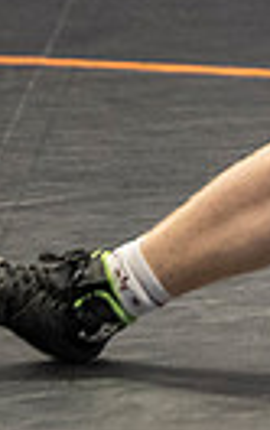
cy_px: 374
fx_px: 8721
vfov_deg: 2.8
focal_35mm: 744
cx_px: 834
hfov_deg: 1.8
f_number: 2.8
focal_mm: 105
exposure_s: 1/1000
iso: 3200
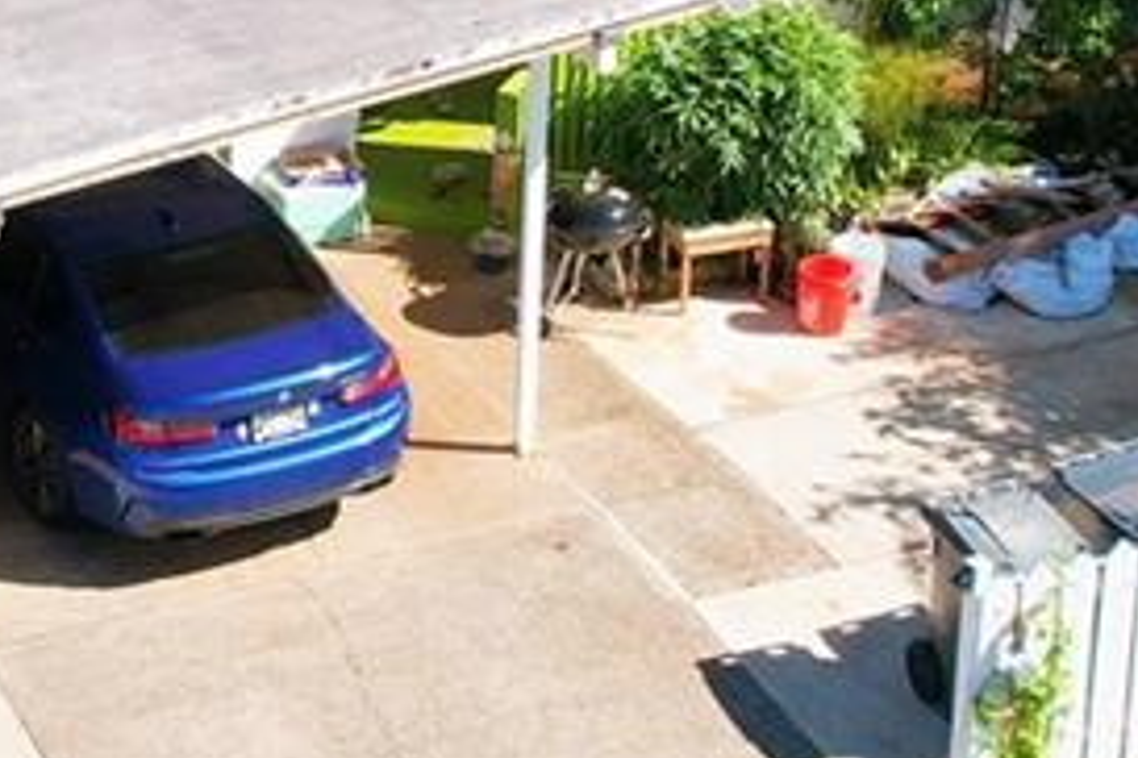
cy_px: 75
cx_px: 146
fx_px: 4078
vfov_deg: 10.6
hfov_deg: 15.7
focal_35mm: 129
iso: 200
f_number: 2.8
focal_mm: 8.38
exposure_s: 1/1600
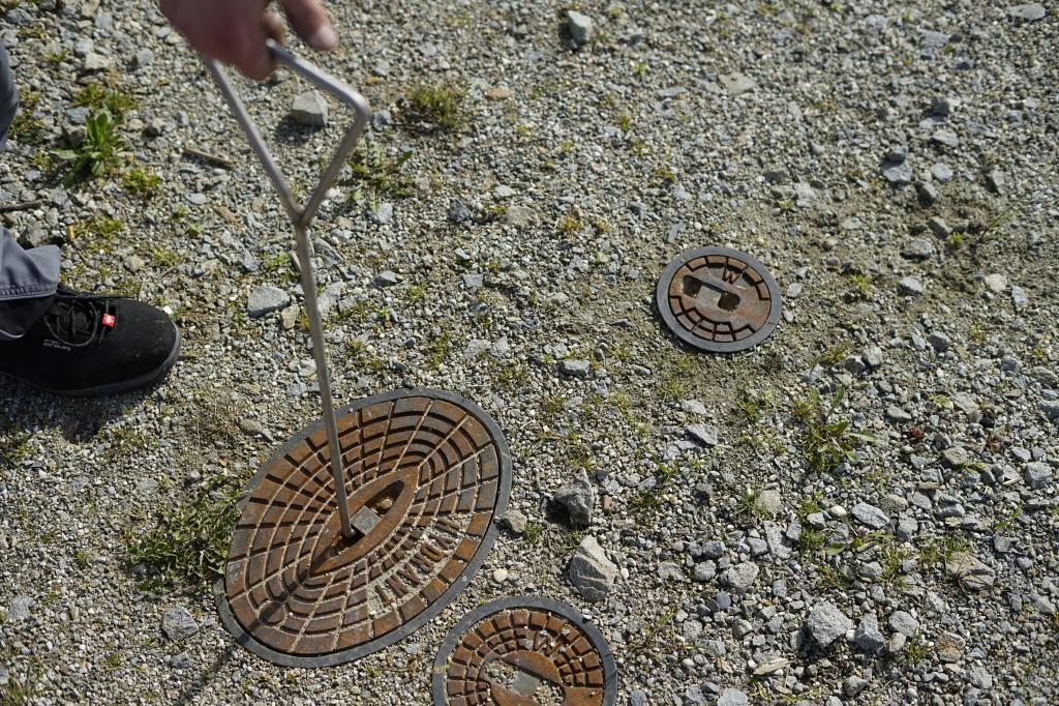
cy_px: 353
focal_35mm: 50
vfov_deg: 27.0
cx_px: 530
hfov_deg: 39.6
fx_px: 1470
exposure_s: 1/1000
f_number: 3.2
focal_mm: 50
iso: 64
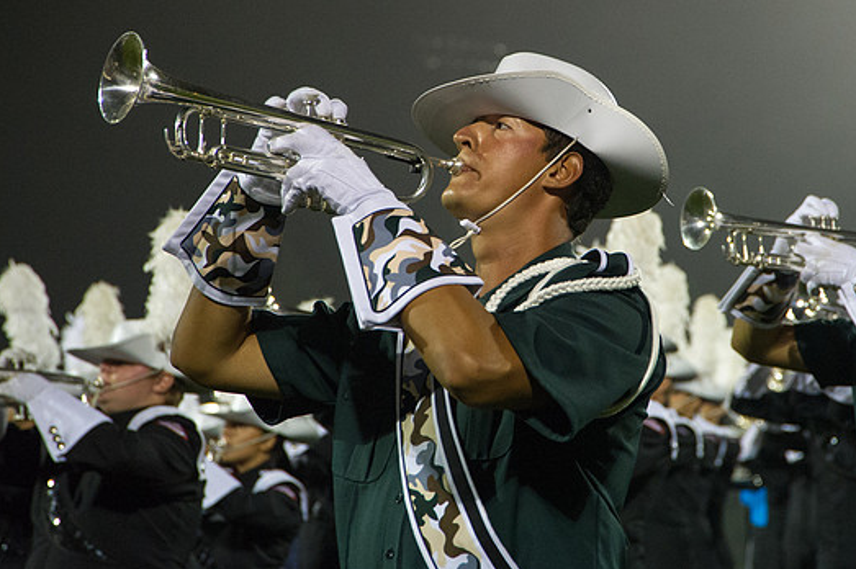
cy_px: 199
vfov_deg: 8.3
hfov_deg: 12.4
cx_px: 497
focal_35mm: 166
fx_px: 3944
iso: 8000
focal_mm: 120
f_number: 5.6
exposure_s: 1/160
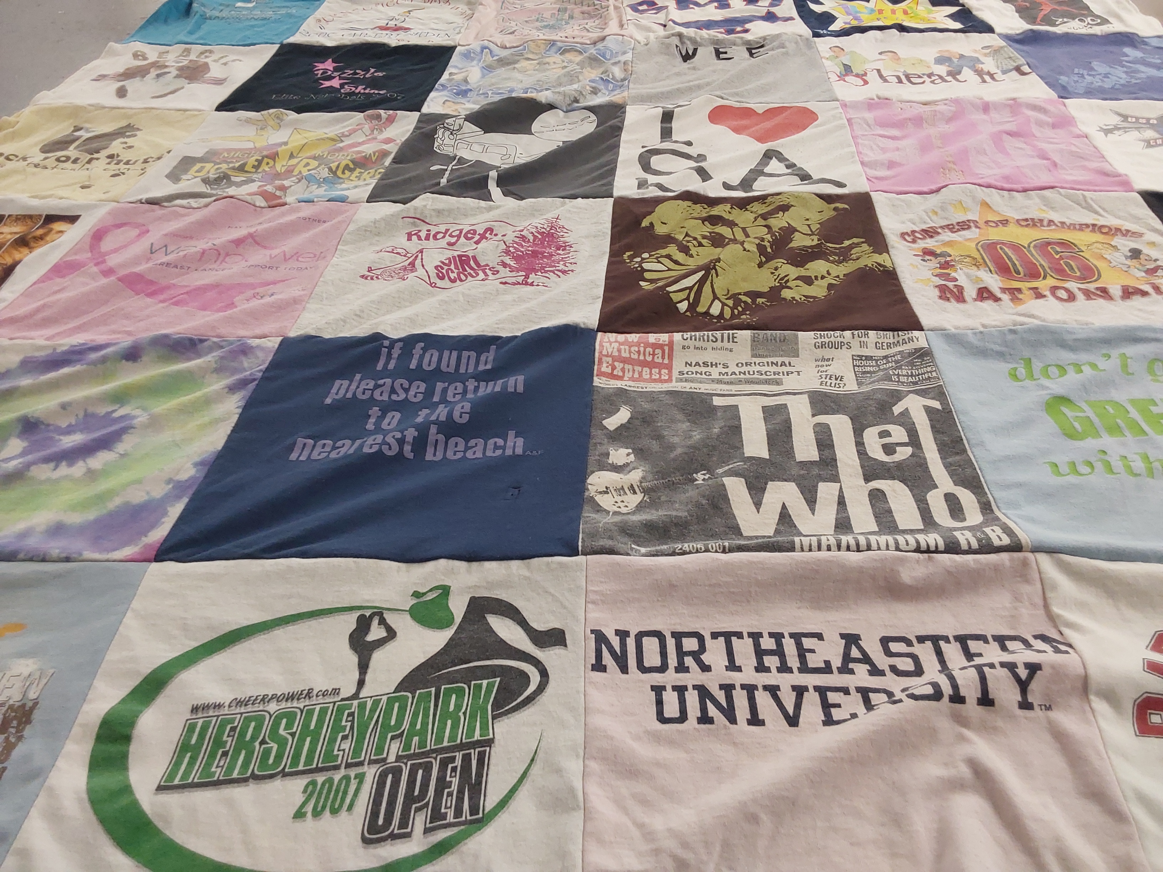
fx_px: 941
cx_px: 582
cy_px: 436
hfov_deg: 63.4
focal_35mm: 28
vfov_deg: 49.7
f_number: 1.9
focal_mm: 2.91
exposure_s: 1/60
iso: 100
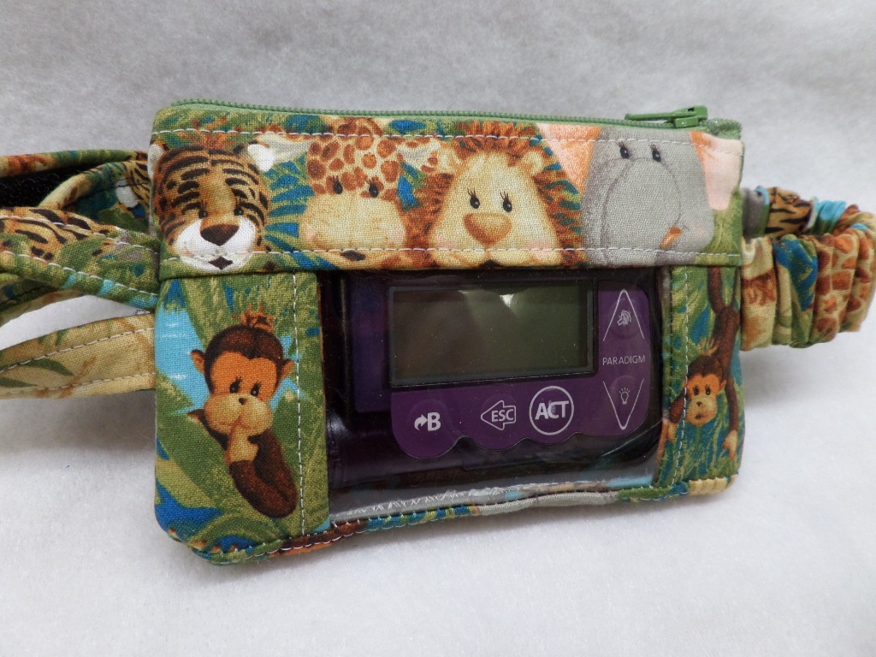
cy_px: 328
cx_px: 438
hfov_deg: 71.6
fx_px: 607
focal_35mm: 24
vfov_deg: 56.8
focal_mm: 4.3
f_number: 3.1
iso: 160
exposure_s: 1/30
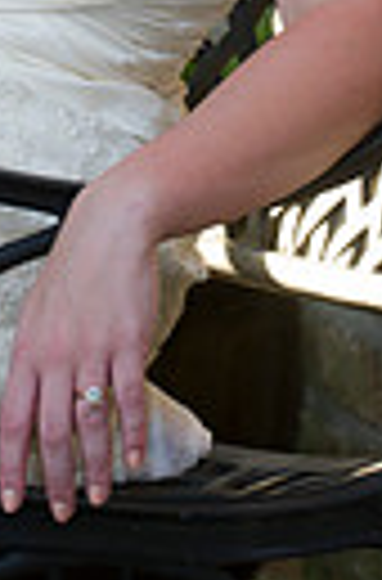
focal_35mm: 385
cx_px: 61
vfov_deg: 5.3
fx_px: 6177
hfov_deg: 3.5
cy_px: -184
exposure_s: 1/60
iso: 400
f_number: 5
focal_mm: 110
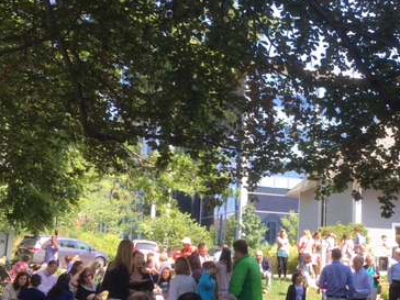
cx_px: 297
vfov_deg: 28.5
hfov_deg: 36.7
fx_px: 589
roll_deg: -2.3
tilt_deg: +7.7
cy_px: 187
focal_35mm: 51
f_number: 2.2
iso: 25
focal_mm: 4.15
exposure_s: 1/242
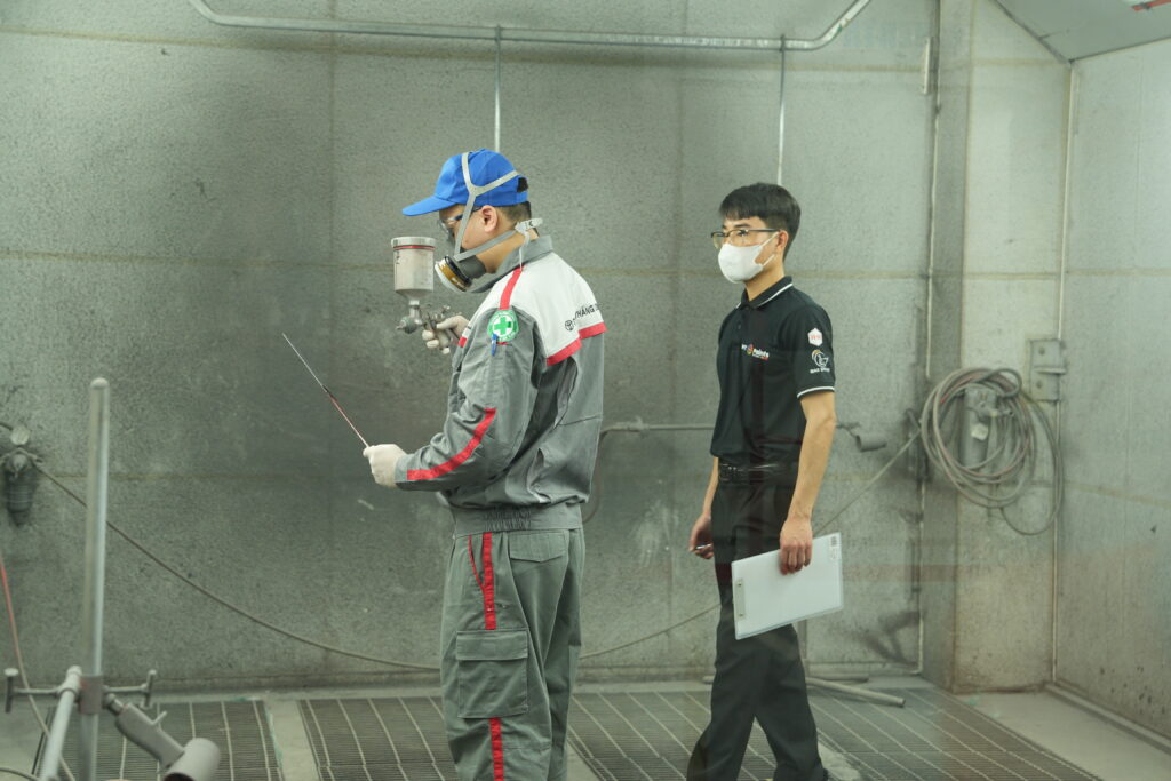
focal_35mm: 70
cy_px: 390
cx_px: 586
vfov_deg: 19.5
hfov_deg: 28.8
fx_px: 2277
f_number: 4
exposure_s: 1/160
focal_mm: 70
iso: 1250
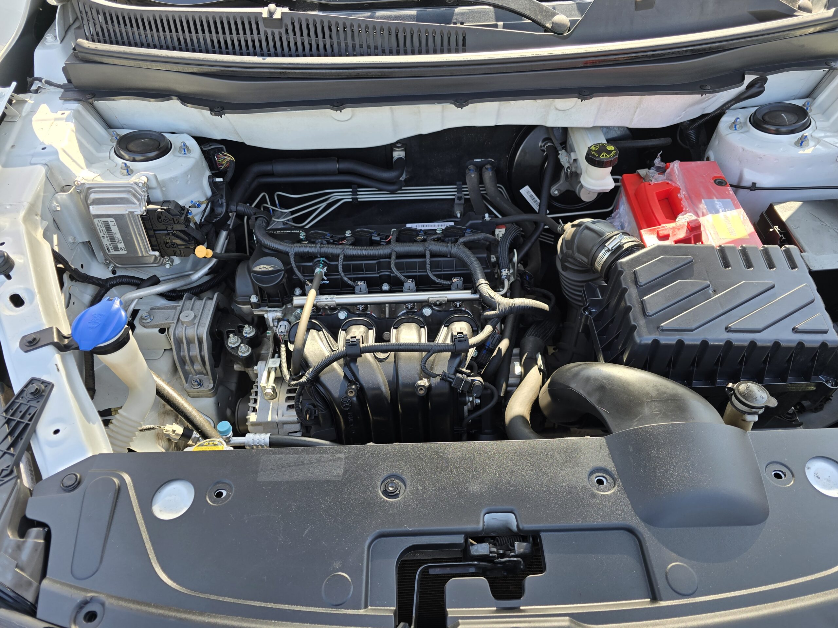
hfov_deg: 73.9
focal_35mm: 23
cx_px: 419
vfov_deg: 58.9
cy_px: 314
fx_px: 557
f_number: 1.7
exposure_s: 1/180
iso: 20
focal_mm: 6.3
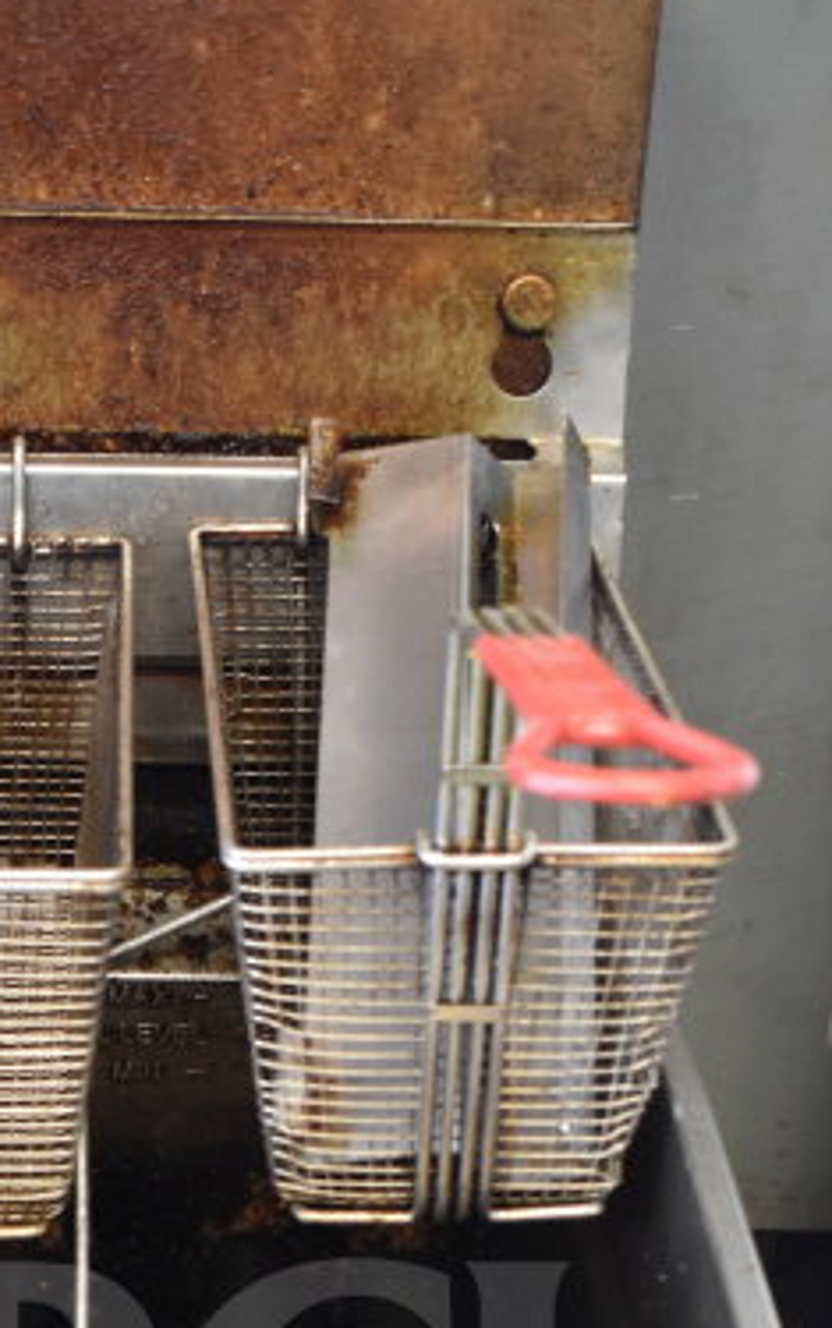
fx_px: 2969
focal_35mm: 82
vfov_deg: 23.3
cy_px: 1542
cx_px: 248
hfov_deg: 15.9
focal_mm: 22
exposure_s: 1/30
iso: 1100
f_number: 3.8
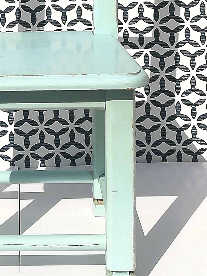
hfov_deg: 13.4
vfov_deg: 17.9
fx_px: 869
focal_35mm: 109
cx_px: 13
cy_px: 46
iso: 50
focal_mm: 3.83
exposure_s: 1/3215
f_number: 2.2
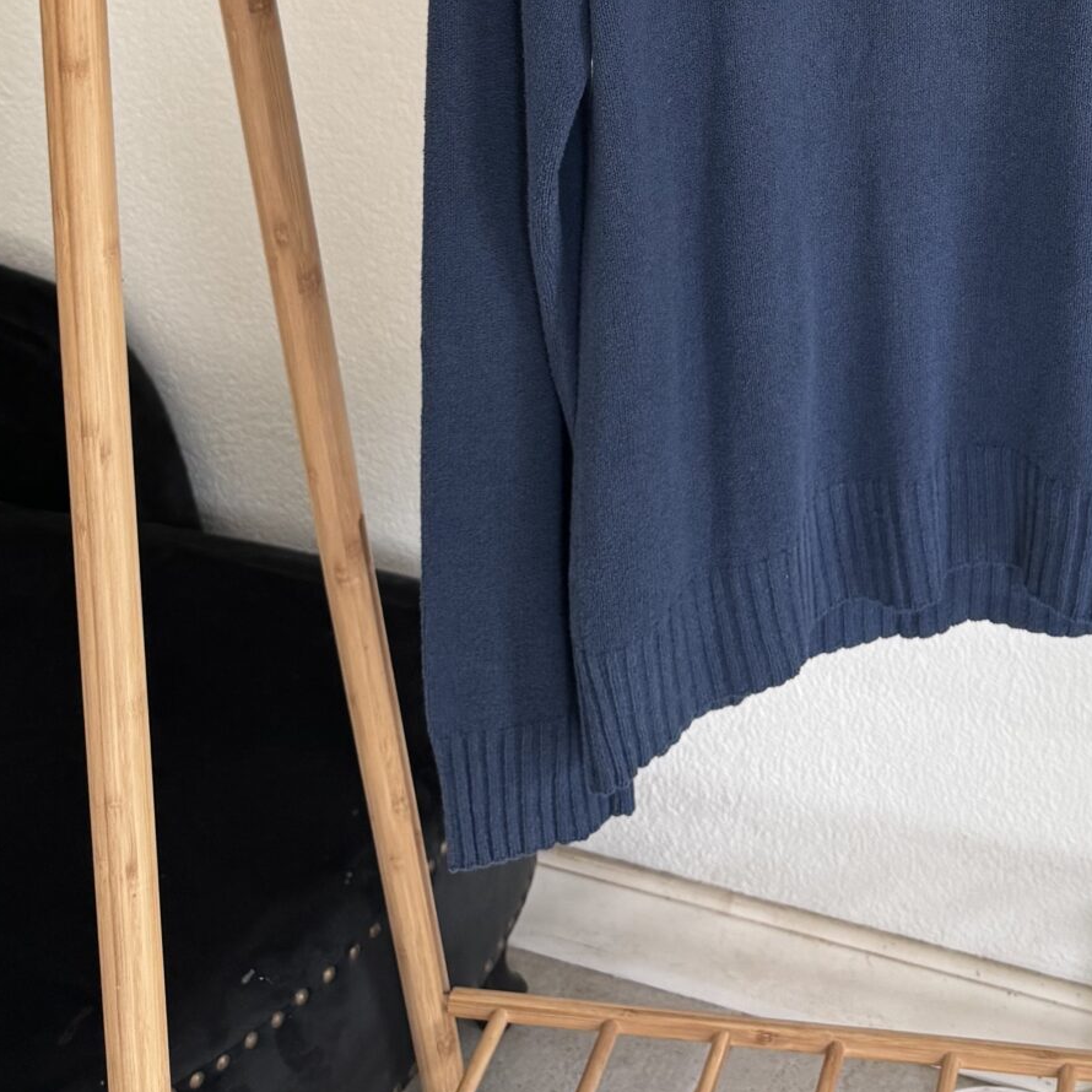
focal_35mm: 61
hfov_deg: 27.1
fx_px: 2177
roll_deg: +0.5
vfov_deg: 25.6
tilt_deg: -14.4
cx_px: 1006
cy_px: -168
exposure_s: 1/121
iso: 125
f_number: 1.78
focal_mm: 6.76
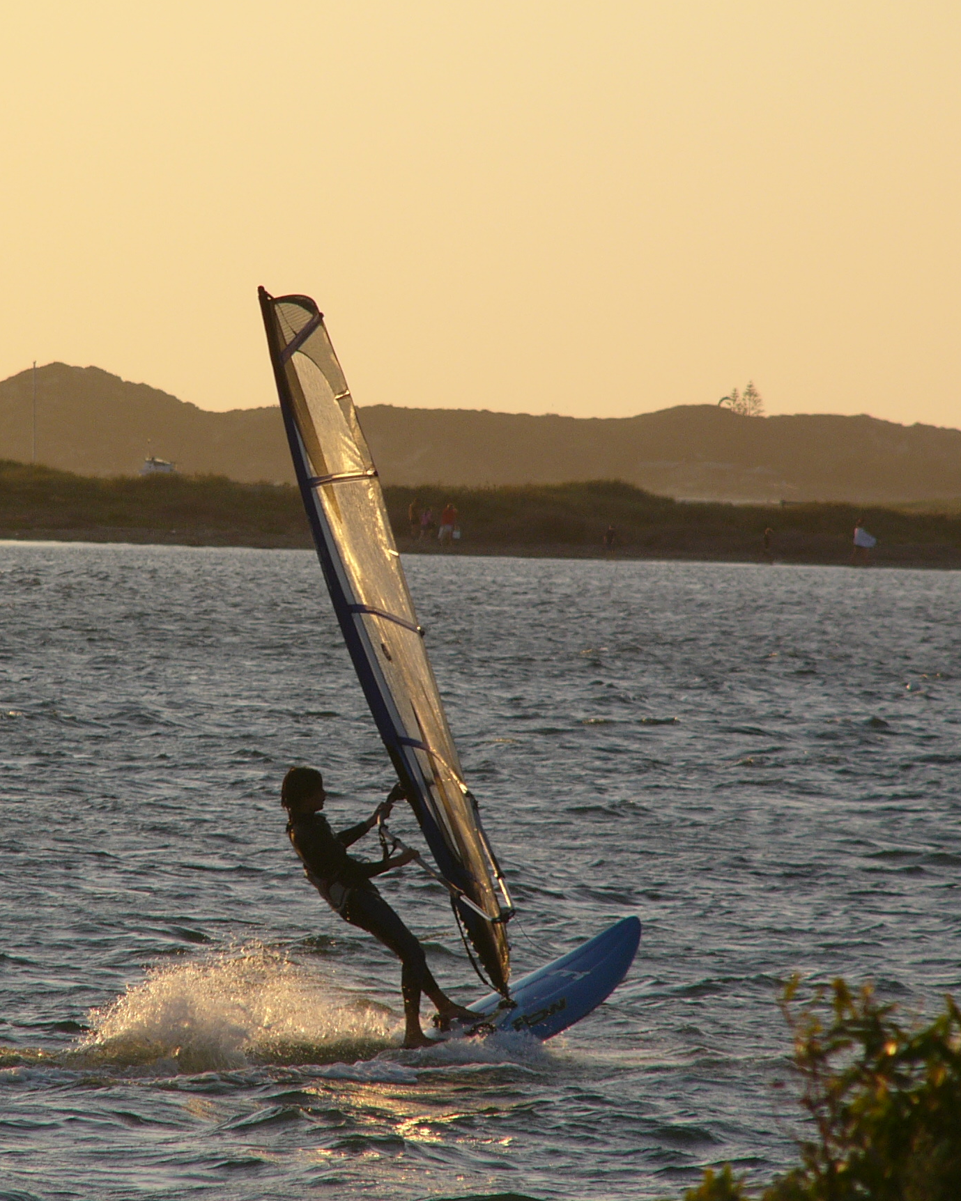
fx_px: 14933
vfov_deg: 4.6
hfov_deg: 3.7
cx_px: 309
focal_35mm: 420
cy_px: 600
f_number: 4
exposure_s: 1/320
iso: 50
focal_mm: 53.5
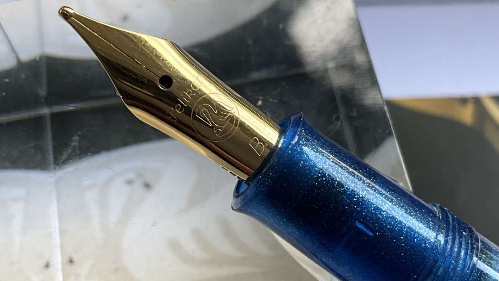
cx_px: 294
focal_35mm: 57
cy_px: 116
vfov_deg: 21.1
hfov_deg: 36.5
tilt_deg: -61.8
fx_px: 754
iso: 64
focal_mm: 3
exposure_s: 1/122
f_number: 1.8
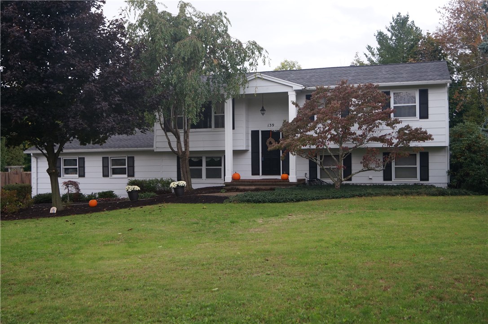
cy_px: 162
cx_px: 244
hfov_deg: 49.6
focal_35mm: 39
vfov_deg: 34.1
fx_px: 528
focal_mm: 26
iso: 400
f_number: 4.5
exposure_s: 1/60
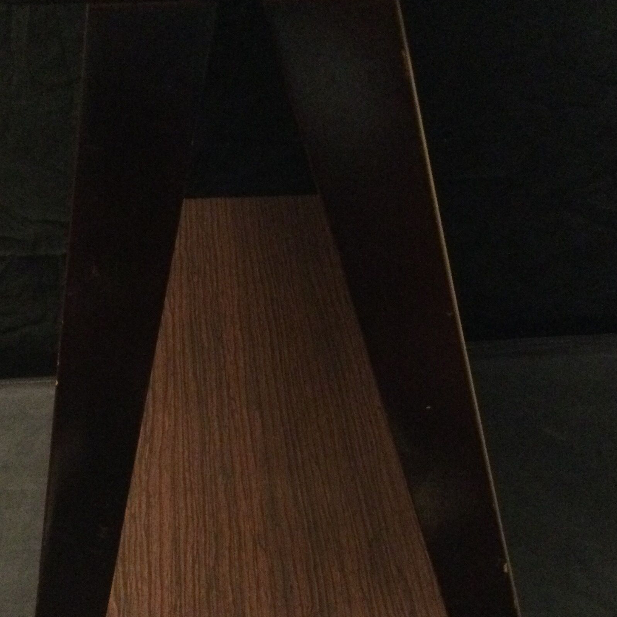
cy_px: 397
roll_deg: +1.9
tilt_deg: -33.5
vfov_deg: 30.4
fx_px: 1129
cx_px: 244
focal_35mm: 56
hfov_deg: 30.5
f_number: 2.4
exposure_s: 1/17
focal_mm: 3.3
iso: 640
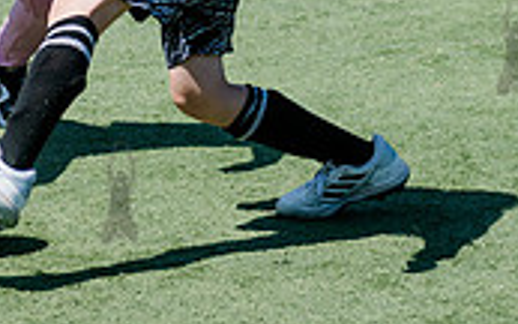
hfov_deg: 6.3
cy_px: 0
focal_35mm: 333
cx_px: 235
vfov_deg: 3.9
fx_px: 4699
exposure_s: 1/1600
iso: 200
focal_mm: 80
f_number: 4
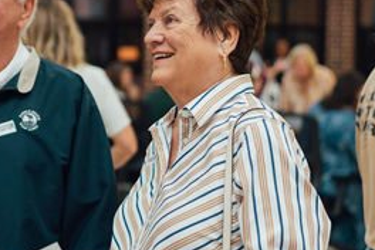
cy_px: 67
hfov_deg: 23.4
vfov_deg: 16.0
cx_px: 58
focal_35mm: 85
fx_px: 885
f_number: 1.4
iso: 500
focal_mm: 35
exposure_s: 1/160
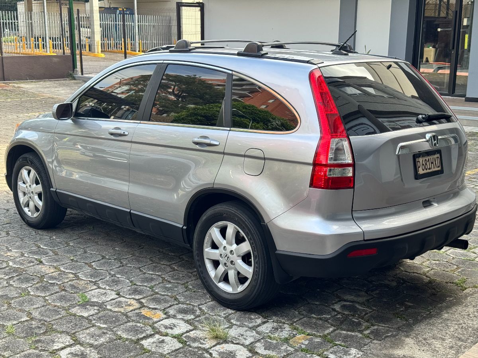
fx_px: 663
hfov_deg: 39.7
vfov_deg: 30.3
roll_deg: +0.7
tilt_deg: -12.1
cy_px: 179
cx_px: 239
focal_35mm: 48
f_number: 1.78
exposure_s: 1/172
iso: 80
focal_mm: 6.76
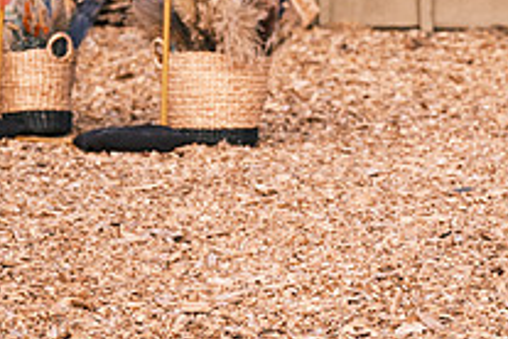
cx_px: 779
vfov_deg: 2.8
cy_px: -33
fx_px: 6857
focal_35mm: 486
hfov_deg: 4.2
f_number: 2.8
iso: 400
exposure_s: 1/1000
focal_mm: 98.2
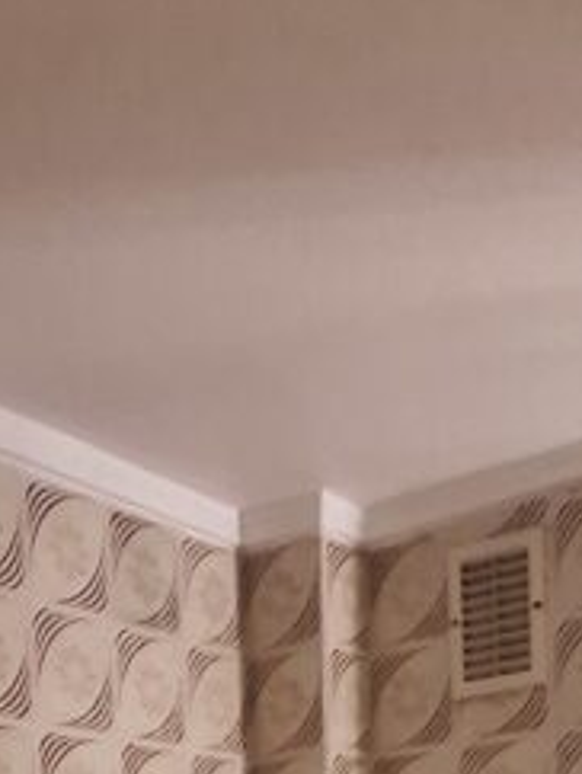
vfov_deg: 26.8
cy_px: 1110
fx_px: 1231
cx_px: 246
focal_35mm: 55
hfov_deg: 26.6
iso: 640
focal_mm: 1.74
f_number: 2.2
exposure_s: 1/20
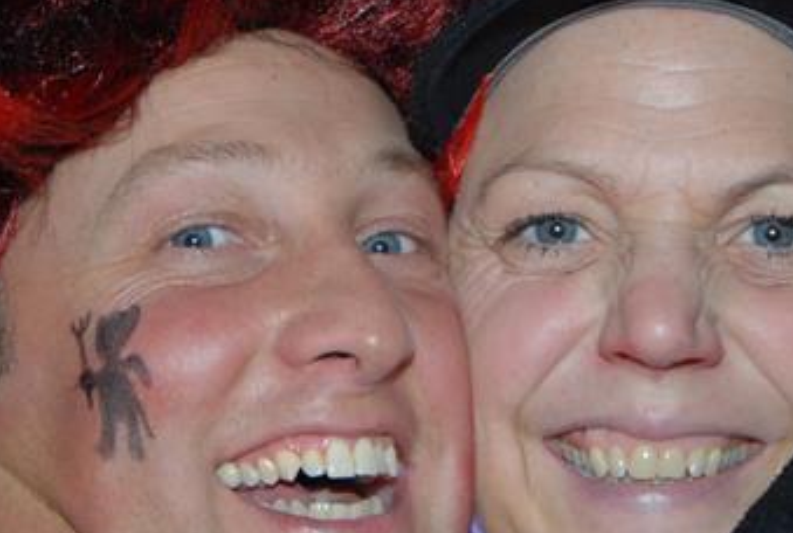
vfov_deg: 8.5
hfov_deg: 12.6
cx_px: 384
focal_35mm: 162
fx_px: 3578
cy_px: 514
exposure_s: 1/50
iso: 400
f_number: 5.6
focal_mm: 32
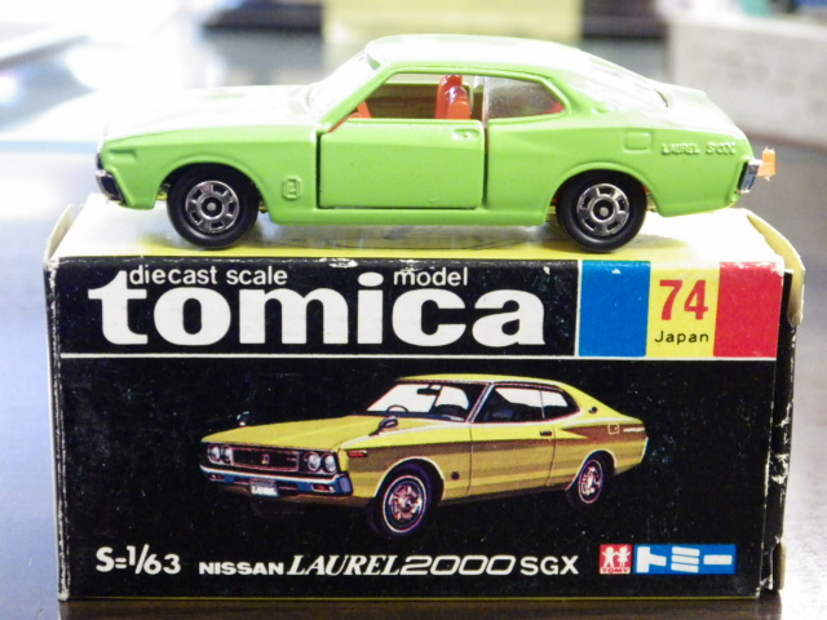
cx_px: 414
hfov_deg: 22.5
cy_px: 310
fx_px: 2078
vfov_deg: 17.0
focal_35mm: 87
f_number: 4.4
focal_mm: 15.6
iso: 1600
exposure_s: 1/30
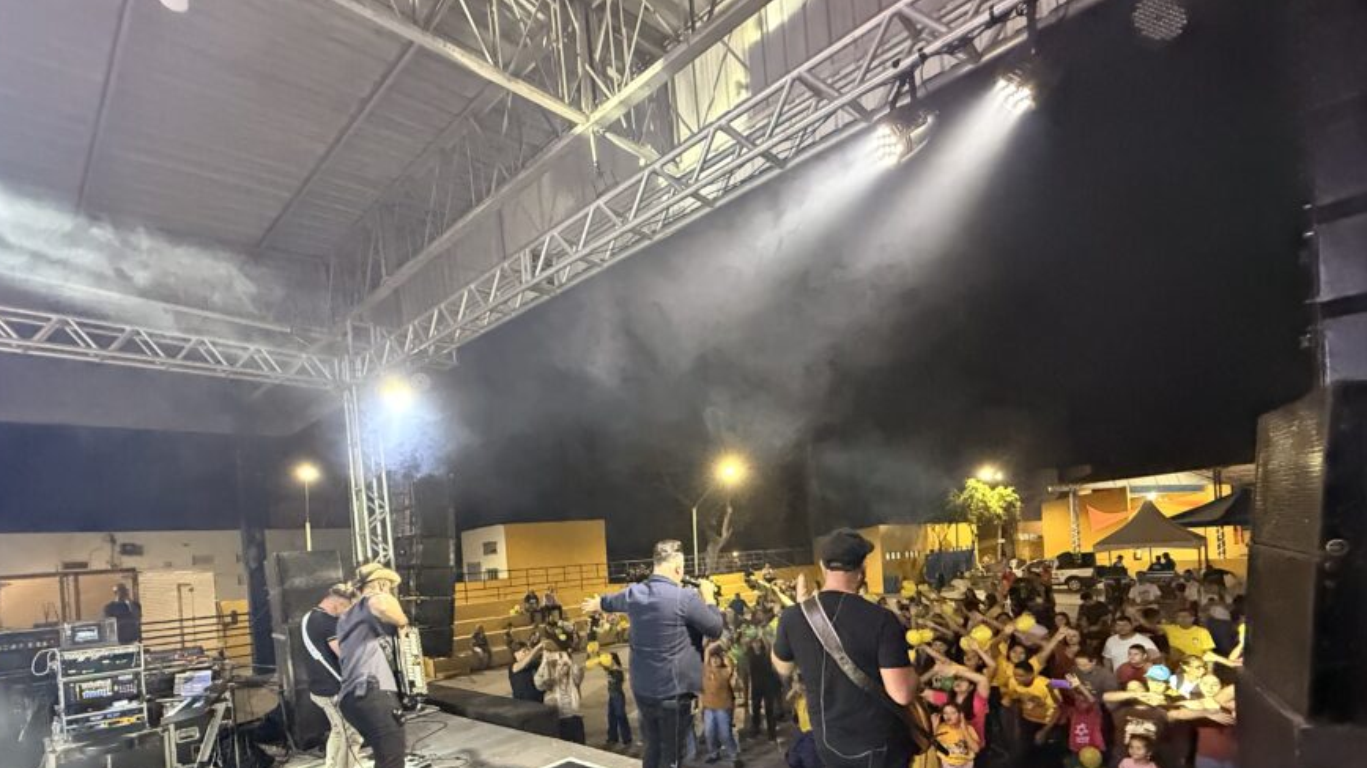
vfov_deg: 58.3
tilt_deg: +0.5
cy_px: 563
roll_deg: +4.2
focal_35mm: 18
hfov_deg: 92.5
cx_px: 638
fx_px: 652
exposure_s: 1/57
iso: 1000
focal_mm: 2.22
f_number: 2.2
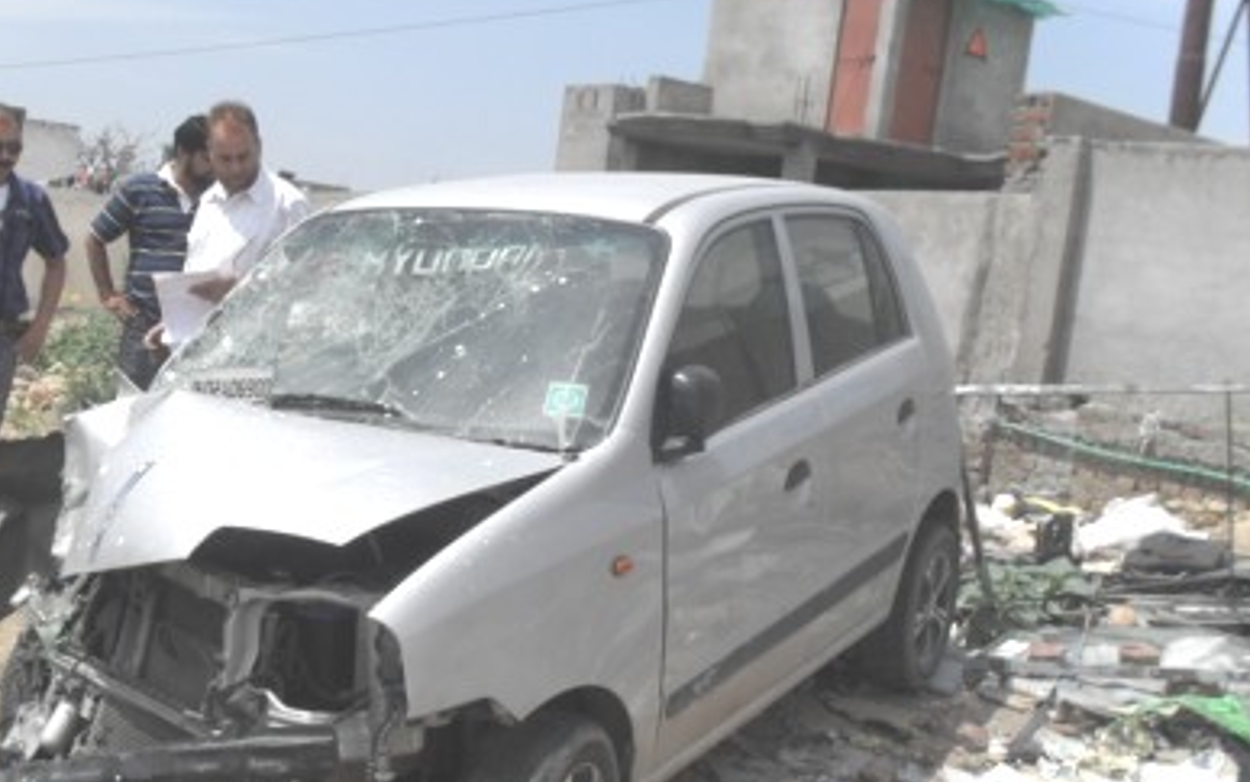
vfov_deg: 27.8
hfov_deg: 43.2
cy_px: 533
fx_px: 1567
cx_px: 488
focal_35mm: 46
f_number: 8.4
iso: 100
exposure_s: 1/350
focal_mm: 6.3
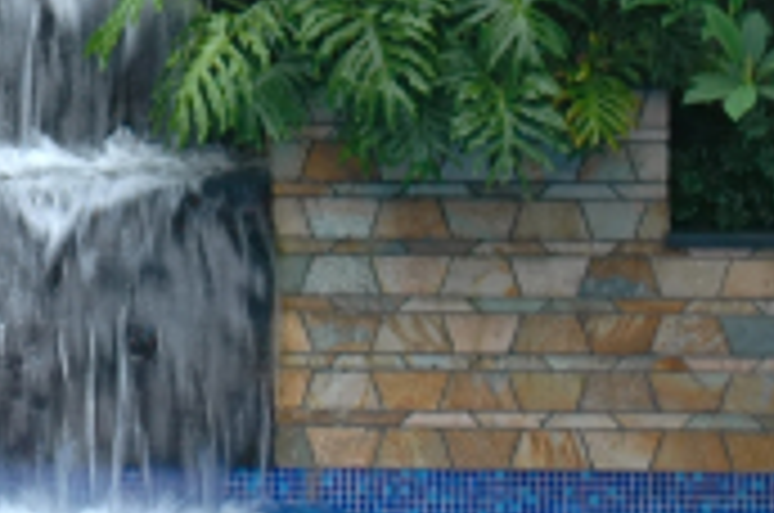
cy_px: -439
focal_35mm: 407
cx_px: -184
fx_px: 8744
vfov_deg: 3.3
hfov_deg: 5.0
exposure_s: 1/20
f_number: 6.7
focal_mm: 55
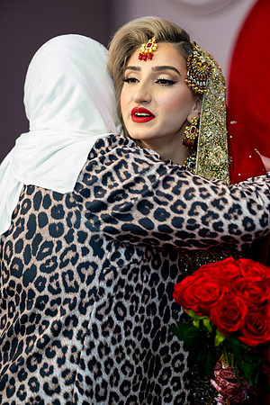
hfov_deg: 15.5
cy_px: 202
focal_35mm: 88
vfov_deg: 23.1
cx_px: 135
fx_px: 990
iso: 1000
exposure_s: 1/200
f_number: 2
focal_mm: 88
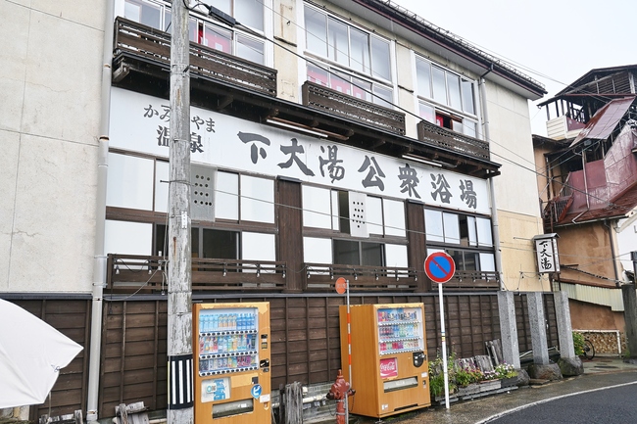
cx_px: 318
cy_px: 212
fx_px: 531
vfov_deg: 43.6
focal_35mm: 30
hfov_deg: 61.9
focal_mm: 20
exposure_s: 1/250
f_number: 5
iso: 200
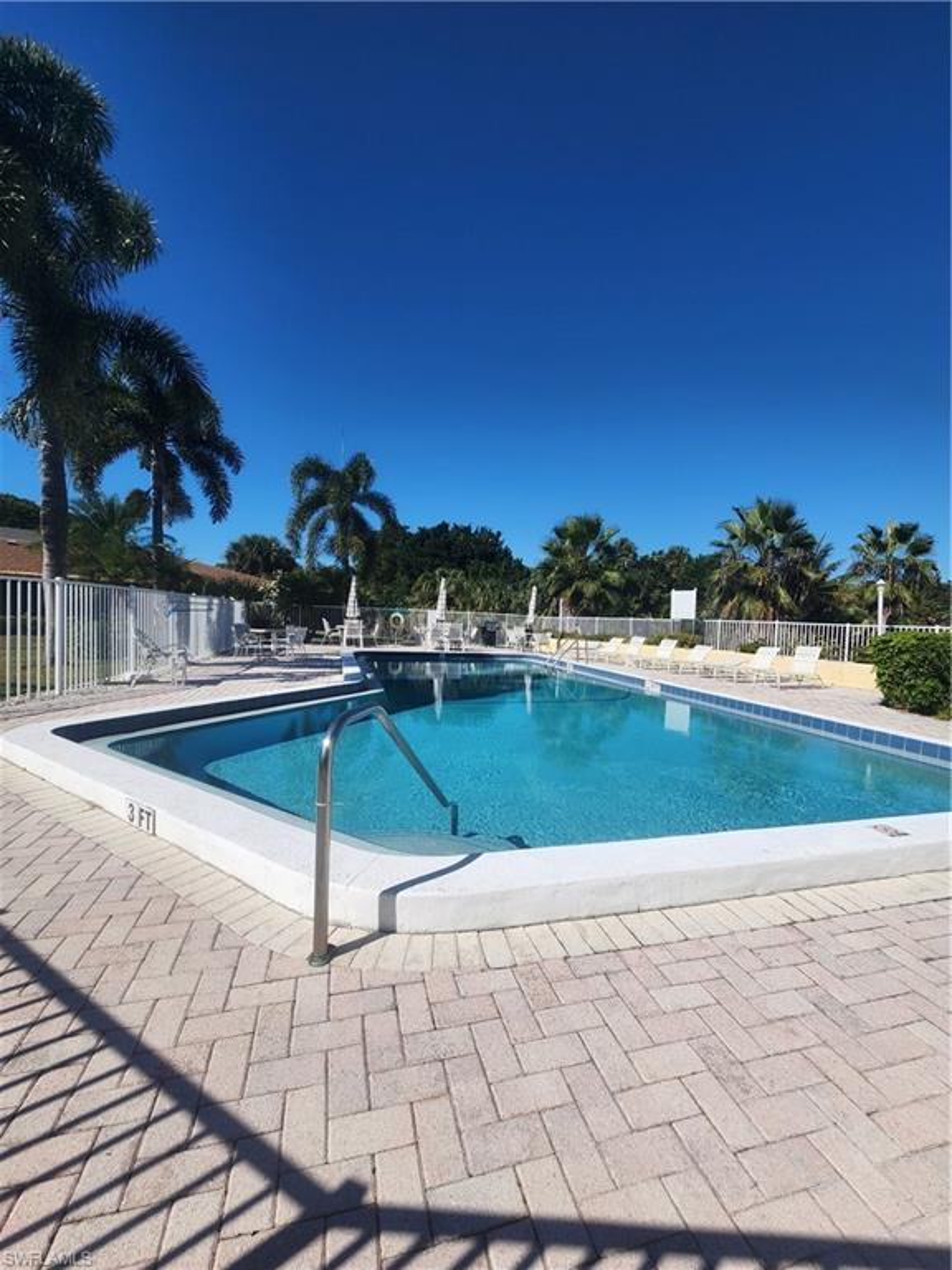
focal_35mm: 13
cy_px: 635
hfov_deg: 89.9
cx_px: 476
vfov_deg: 106.2
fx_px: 477
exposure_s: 1/3697
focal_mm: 2.2
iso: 50
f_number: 2.2
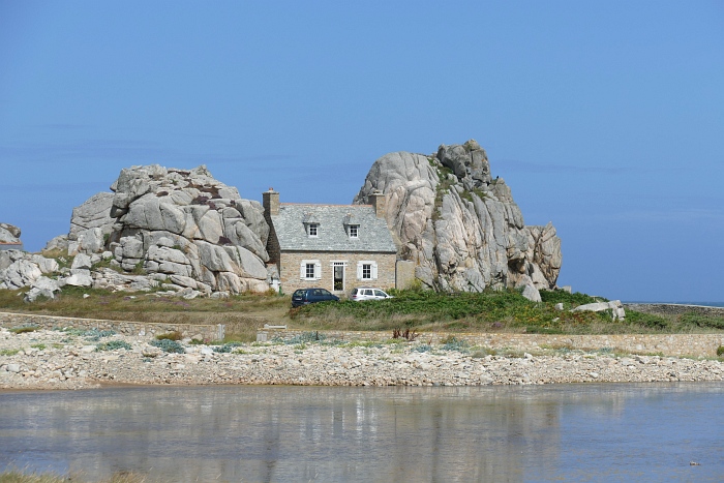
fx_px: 2796
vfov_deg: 9.9
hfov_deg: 14.8
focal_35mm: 139
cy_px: 242
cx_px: 362
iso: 125
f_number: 4.5
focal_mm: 50.69
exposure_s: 1/1600
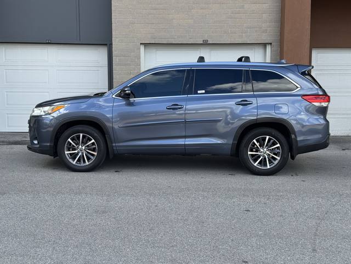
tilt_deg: -5.5
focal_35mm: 48
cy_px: 132
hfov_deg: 39.7
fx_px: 487
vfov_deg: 30.3
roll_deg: -0.1
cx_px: 176
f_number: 1.78
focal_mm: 6.76
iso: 64
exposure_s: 1/876
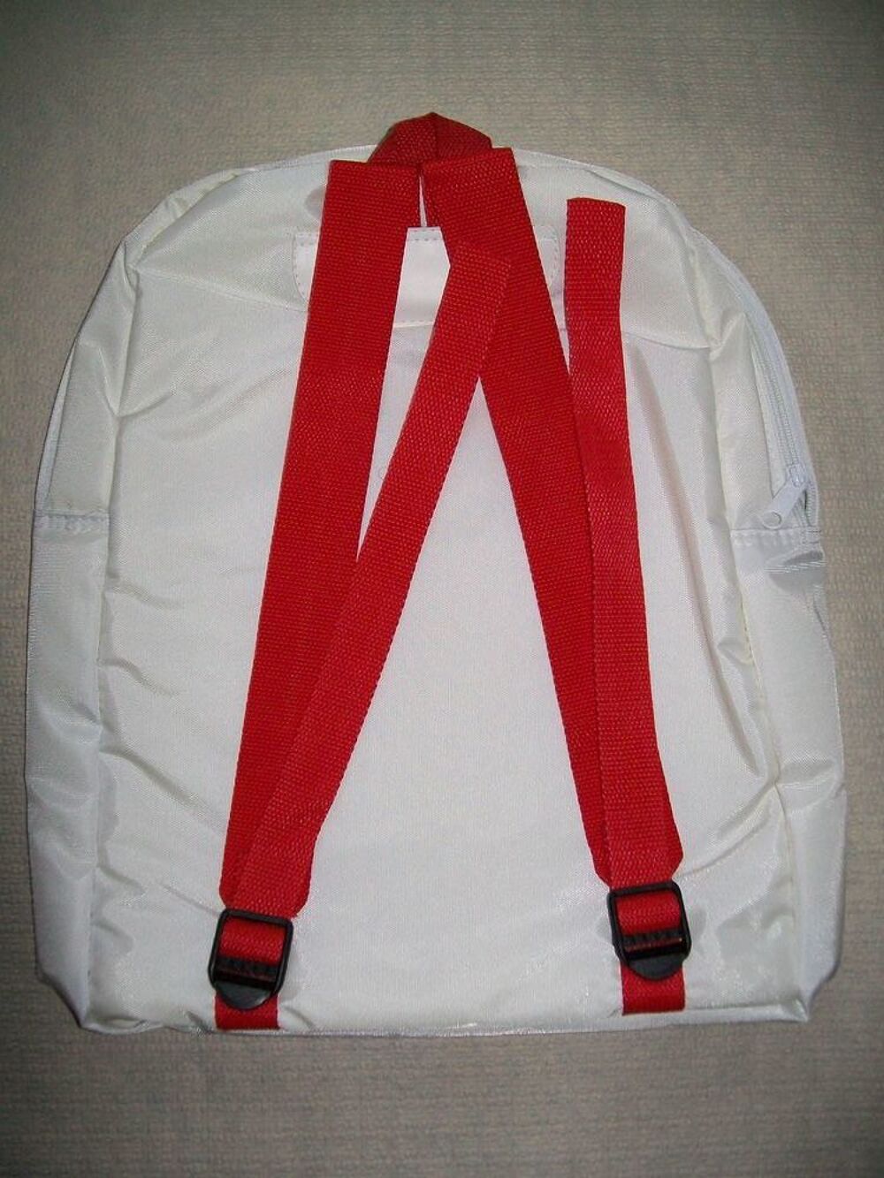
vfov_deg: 54.0
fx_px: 1158
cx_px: 442
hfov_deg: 41.8
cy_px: 589
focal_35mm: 34
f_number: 2.7
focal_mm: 6.1
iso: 160
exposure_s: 1/60
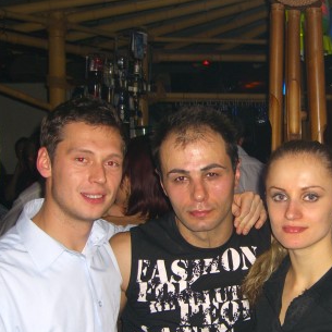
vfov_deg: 26.0
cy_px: 204
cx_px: 255
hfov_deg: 25.7
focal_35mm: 66
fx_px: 716
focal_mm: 7.9
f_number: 2.8
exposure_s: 1/60
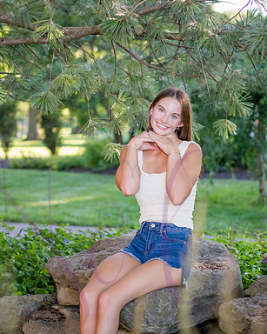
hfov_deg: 19.2
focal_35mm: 80
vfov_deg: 23.9
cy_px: 159
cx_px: 136
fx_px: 791
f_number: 2.5
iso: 500
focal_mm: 50
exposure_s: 1/500
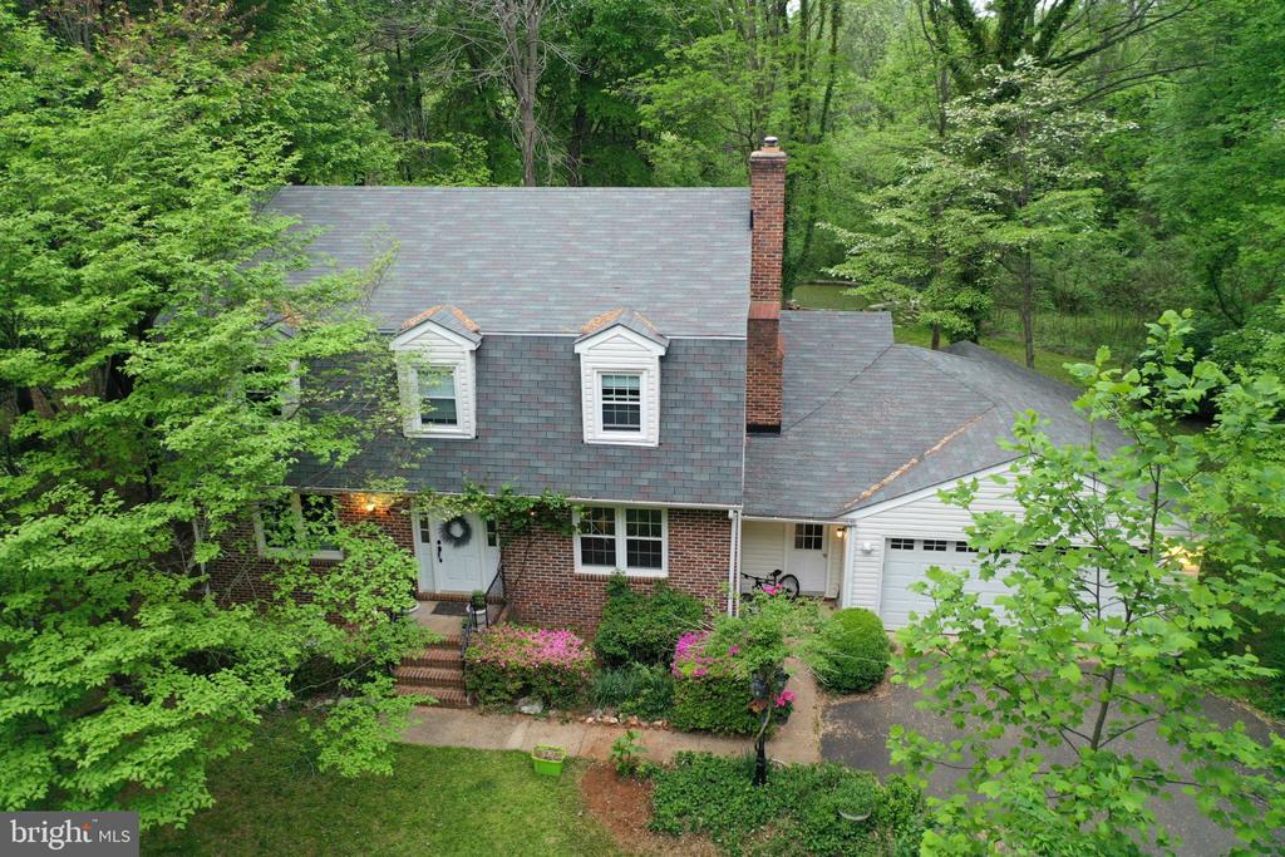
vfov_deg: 46.4
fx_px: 1000
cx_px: 642
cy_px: 428
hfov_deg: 65.5
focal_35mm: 28
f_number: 2.8
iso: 250
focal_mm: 10.26
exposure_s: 1/30
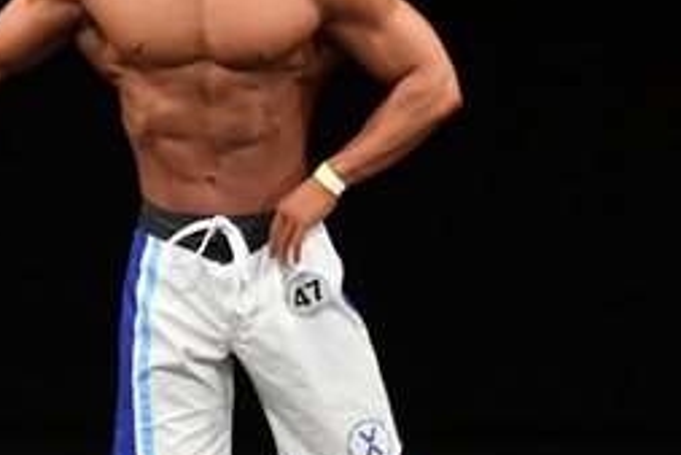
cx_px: -206
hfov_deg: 2.5
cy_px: 285
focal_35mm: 826
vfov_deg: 1.7
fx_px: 15633
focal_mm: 180
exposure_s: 1/400
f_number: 5.6
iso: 3200
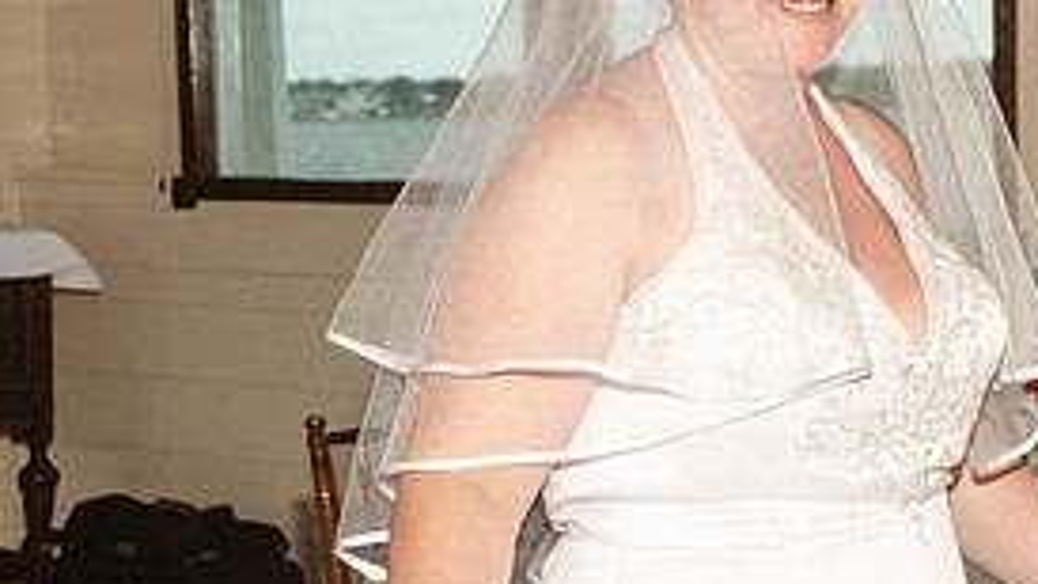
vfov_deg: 9.6
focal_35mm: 126
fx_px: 3467
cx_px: 731
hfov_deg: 17.0
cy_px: 303
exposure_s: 1/60
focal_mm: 38
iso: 400
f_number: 5.6
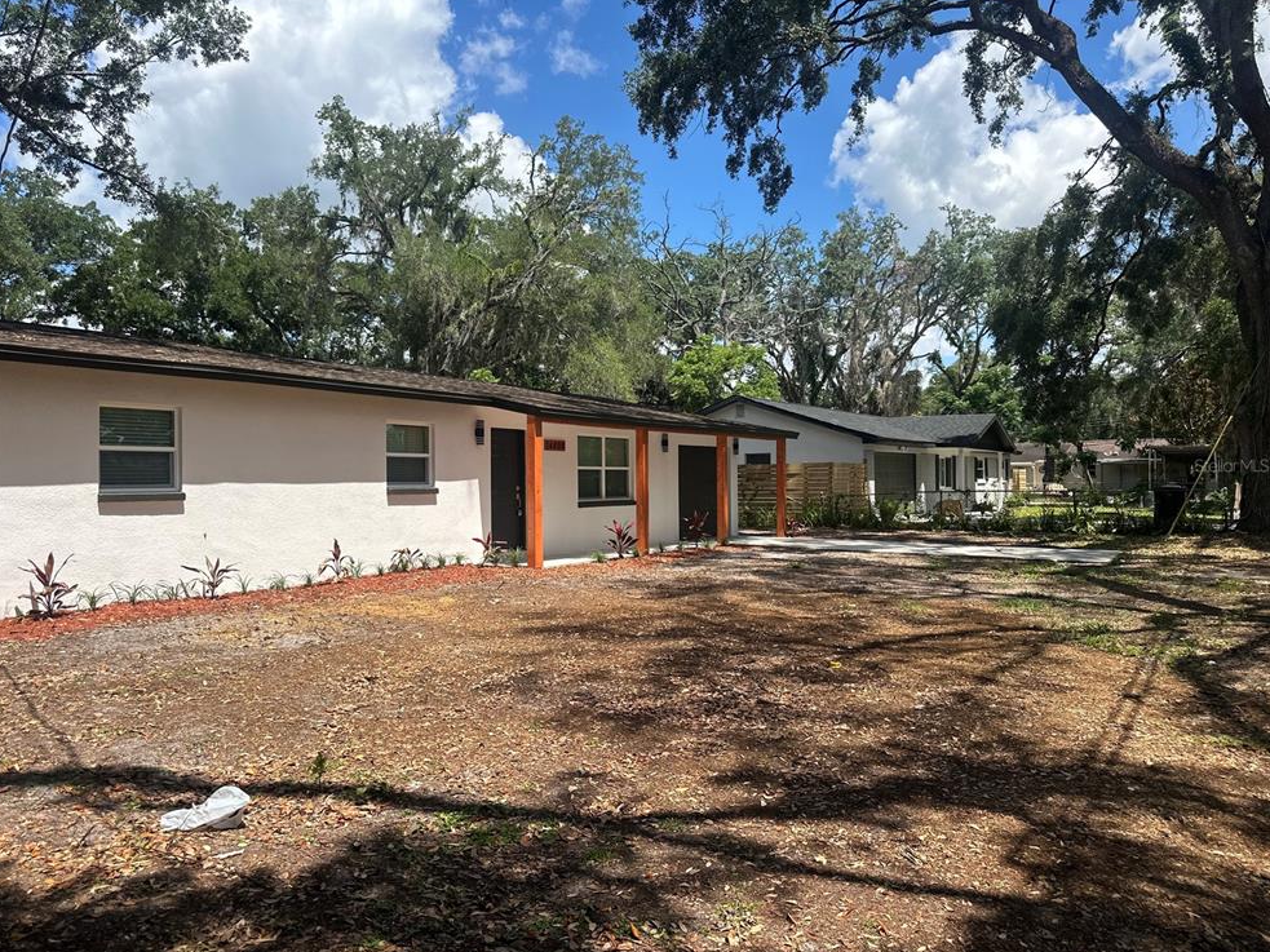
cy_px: 465
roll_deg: +1.6
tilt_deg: +1.1
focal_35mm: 25
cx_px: 611
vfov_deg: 54.9
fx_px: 917
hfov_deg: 69.4
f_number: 1.78
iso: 80
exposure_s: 1/3597
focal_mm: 6.86
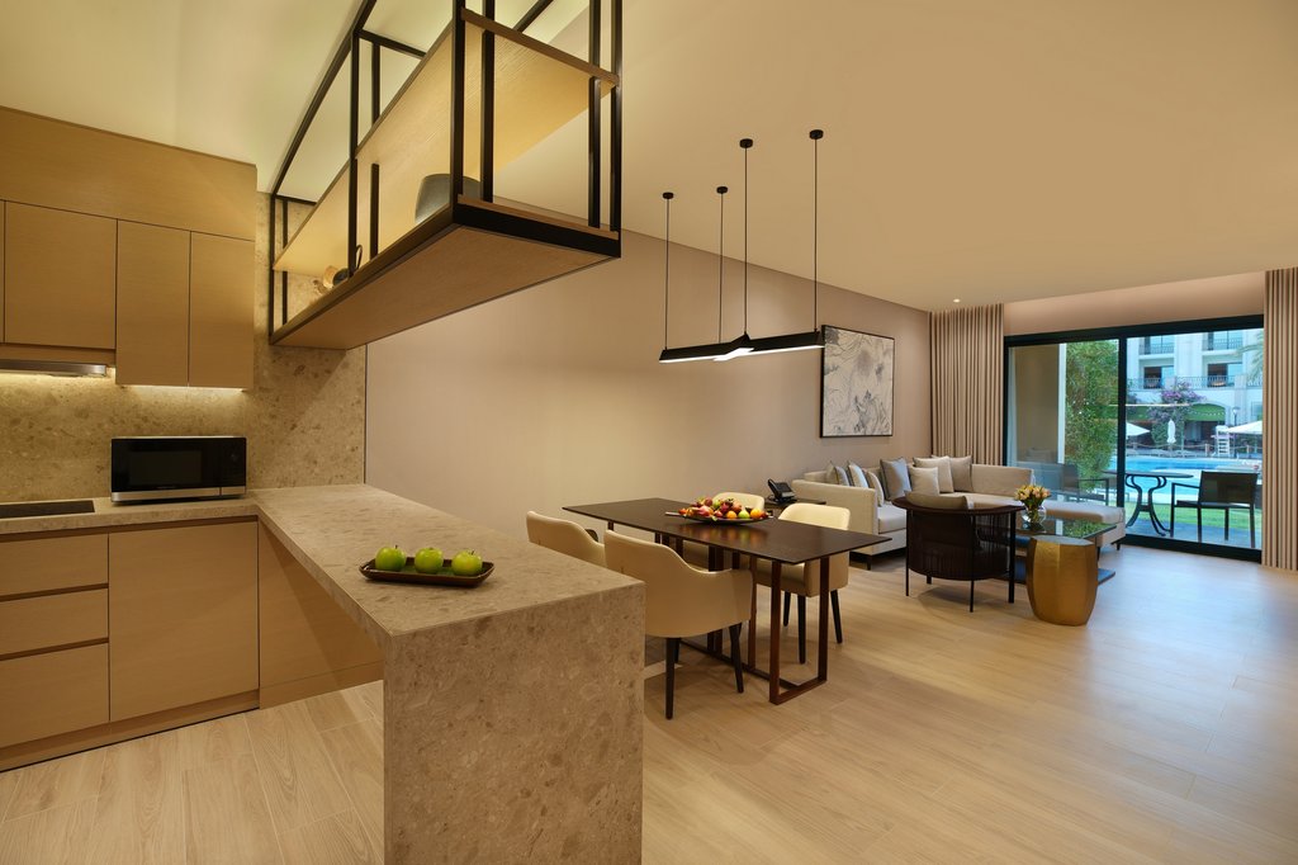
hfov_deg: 96.8
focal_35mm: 16
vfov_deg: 73.7
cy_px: 432
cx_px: 649
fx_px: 577
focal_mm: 16
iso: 80
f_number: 9
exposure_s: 1.3
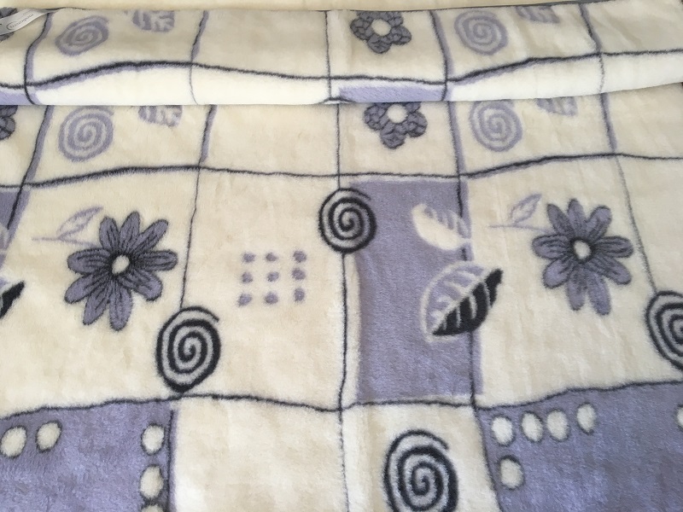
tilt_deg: -62.2
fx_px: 572
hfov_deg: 61.7
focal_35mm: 29
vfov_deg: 48.2
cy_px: 256
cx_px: 342
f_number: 2.2
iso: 25
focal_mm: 4.15
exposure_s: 1/33
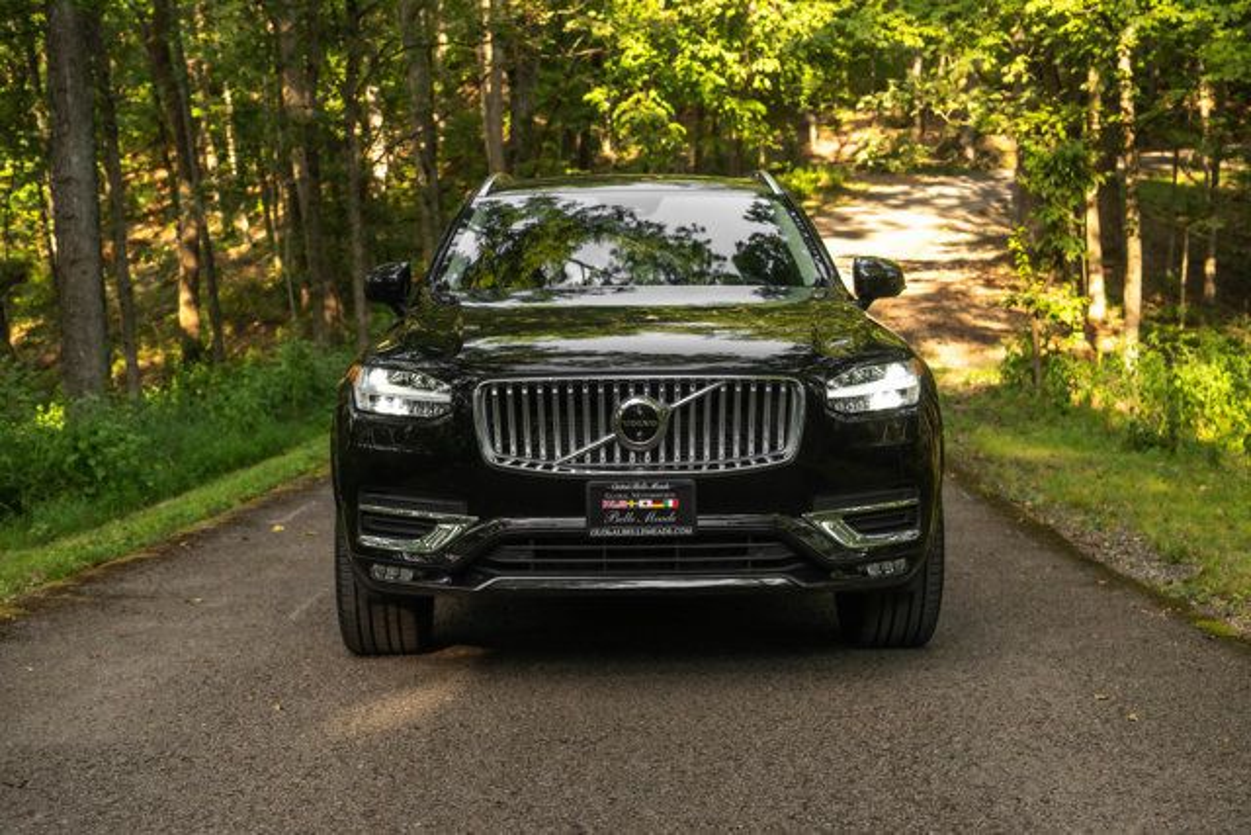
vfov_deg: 27.0
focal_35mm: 50
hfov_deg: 39.6
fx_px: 1738
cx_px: 626
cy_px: 418
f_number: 5.6
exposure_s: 1/400
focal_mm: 50
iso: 640
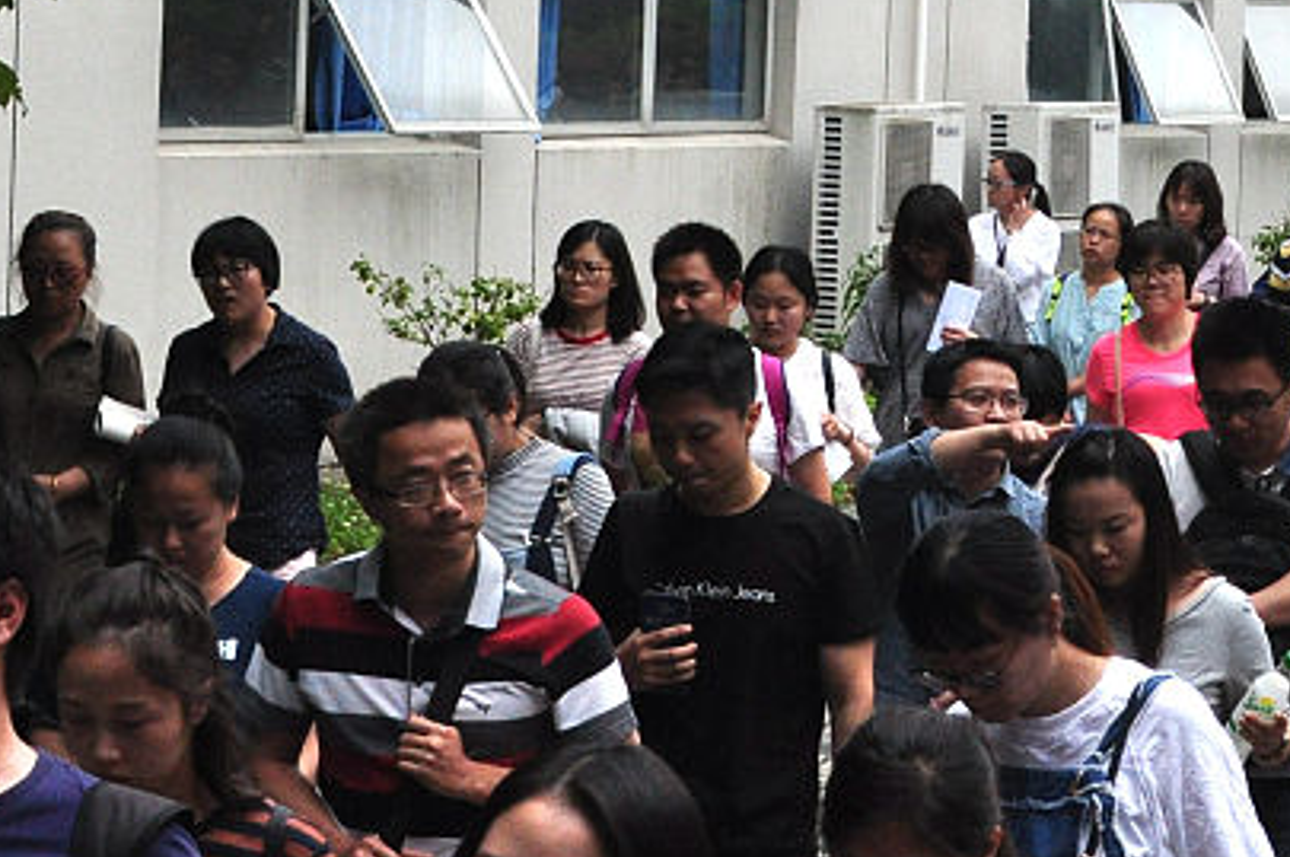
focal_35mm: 151
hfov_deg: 13.5
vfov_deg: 9.0
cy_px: 53
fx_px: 5404
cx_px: 1229
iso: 800
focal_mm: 34
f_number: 11
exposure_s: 1/500
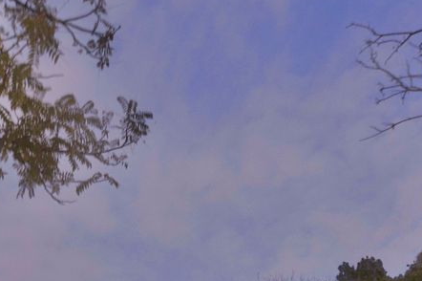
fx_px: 445
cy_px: 313
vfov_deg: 31.0
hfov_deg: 50.0
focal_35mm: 38
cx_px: 147
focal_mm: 14
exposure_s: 1/3
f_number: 4.5
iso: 4000
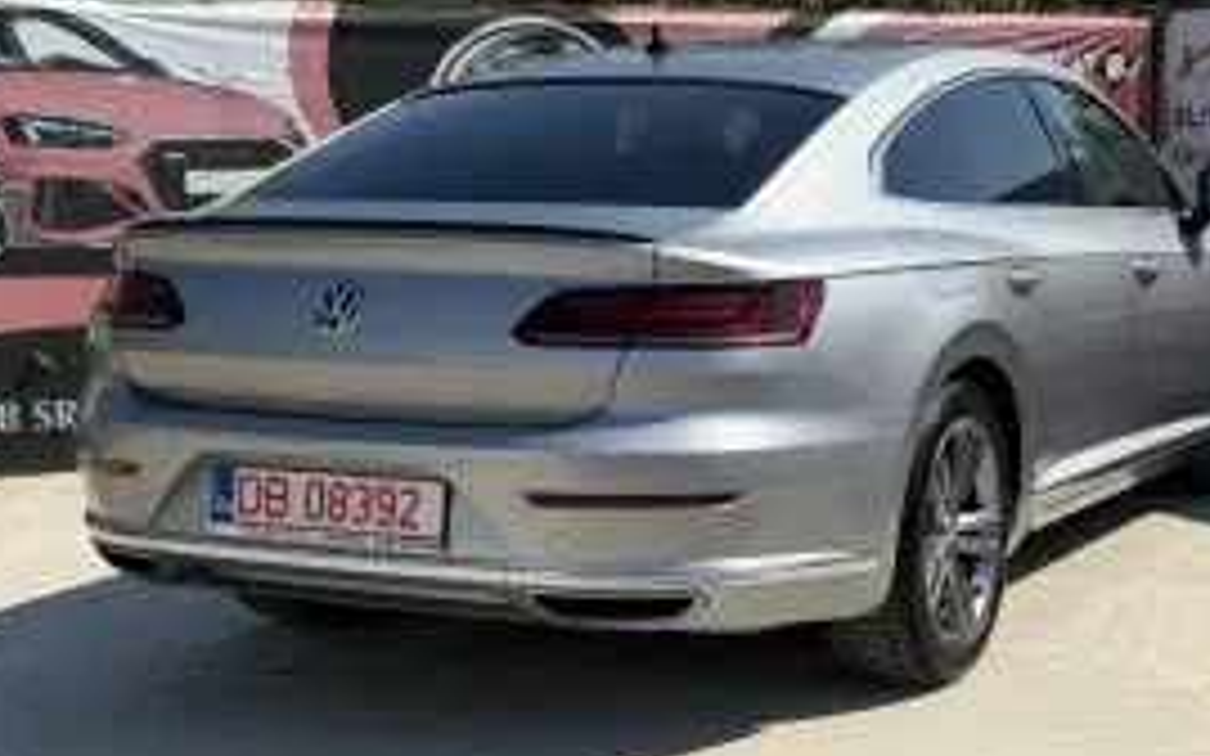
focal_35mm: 68
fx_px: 2242
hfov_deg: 30.1
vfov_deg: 19.1
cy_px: 526
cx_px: 706
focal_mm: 6.76
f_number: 1.78
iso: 64
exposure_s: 1/6536
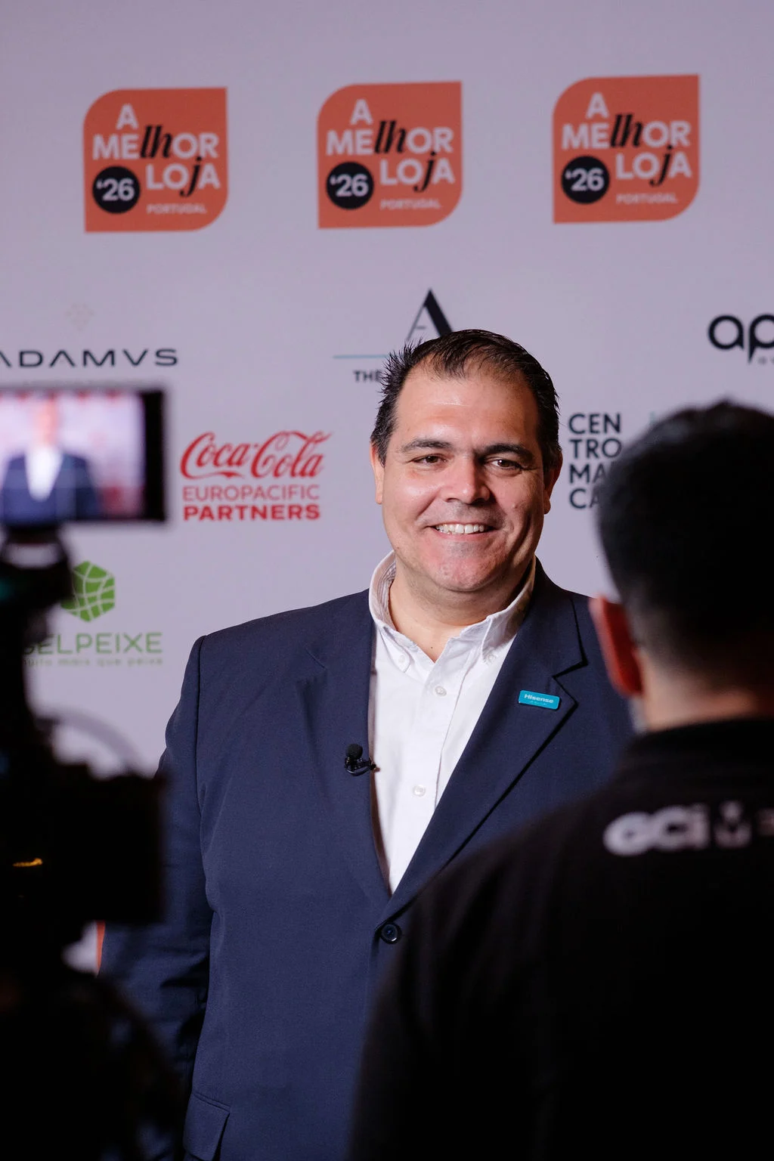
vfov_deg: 16.0
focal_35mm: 128
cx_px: 387
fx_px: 4128
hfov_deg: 10.7
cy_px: 580
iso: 1250
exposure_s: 1/125
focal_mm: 85
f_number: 3.6
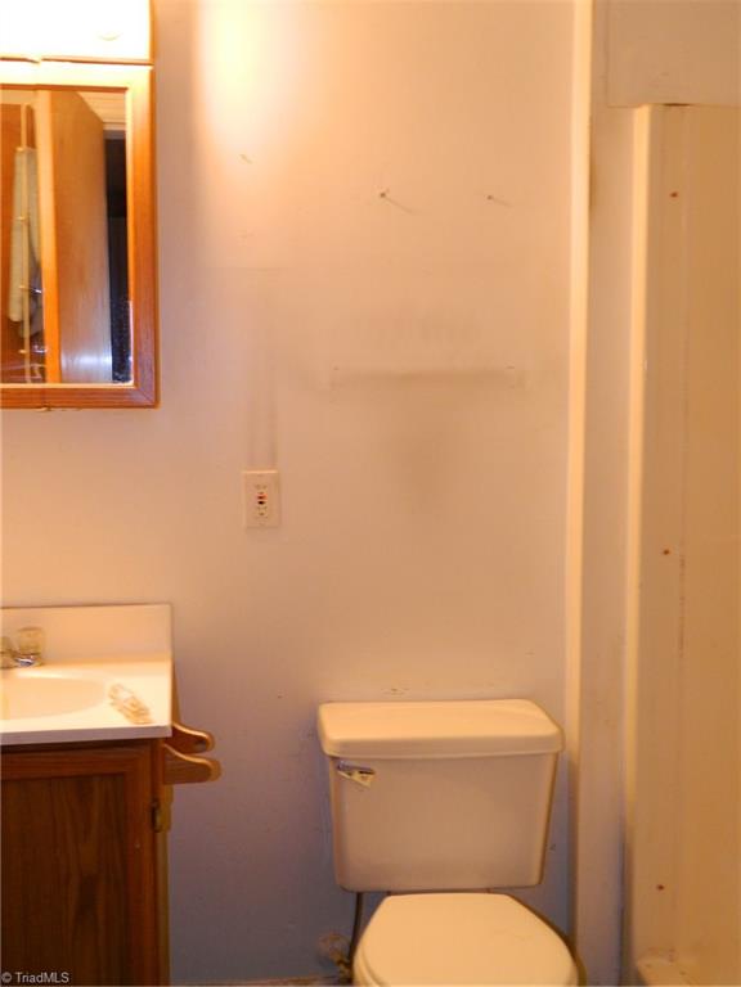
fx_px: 1170
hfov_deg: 35.1
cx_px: 370
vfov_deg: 45.8
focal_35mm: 41
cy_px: 494
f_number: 3.5
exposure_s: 1/30
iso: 180
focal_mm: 7.3
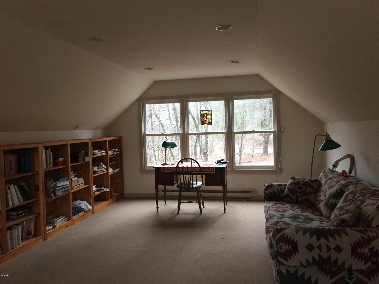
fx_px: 318
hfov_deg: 61.7
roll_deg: +1.4
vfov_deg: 48.2
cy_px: 142
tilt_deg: -1.9
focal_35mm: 29
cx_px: 190
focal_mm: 4.15
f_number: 2.2
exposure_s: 1/30
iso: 100
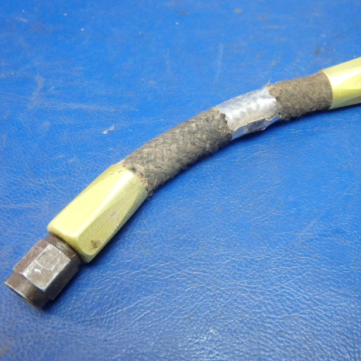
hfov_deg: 48.3
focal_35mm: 34
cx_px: 208
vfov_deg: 48.5
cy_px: 179
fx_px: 401
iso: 800
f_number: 3.9
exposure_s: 1/30
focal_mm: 5
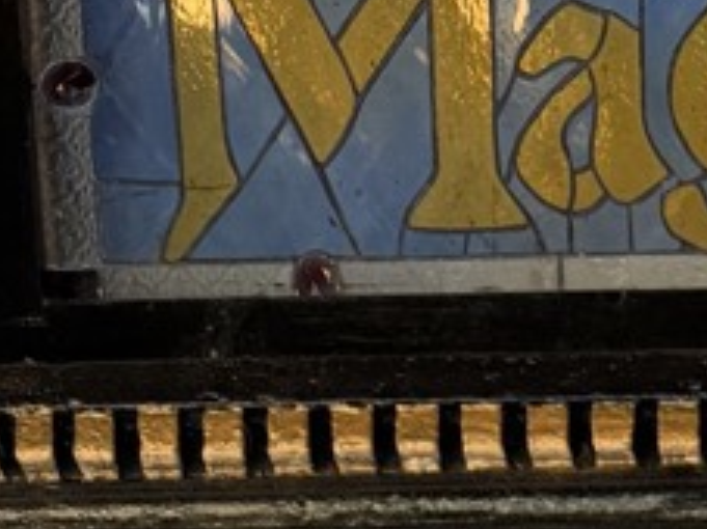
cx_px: 1321
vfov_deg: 9.1
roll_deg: +0.5
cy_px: 1649
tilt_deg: -7.5
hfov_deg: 13.7
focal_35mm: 127
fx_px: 2592
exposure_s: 1/125
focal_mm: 6.76
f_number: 1.78
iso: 80
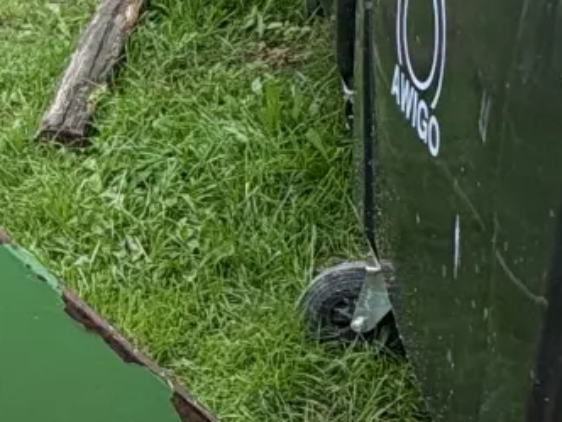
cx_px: -377
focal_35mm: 81
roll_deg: +14.9
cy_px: 380
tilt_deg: -36.6
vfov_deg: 17.9
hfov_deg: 19.5
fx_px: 1315
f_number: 2.2
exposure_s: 1/191
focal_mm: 2.22
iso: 40
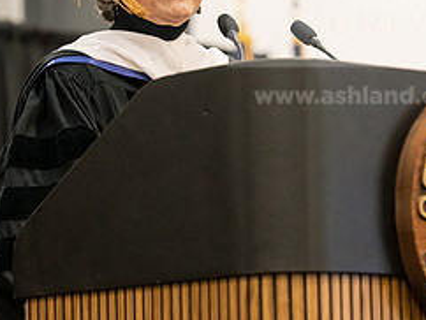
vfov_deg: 6.3
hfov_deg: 8.4
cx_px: 174
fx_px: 2895
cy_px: 133
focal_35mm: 235
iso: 3200
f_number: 3.5
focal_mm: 102
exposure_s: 1/200
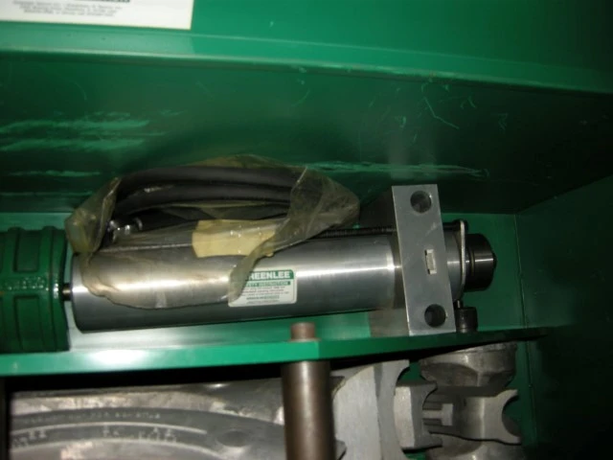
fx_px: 620
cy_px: 230
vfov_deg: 40.7
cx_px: 306
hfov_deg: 52.6
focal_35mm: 35
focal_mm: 7.5
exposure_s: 1/60
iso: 64
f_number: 2.7
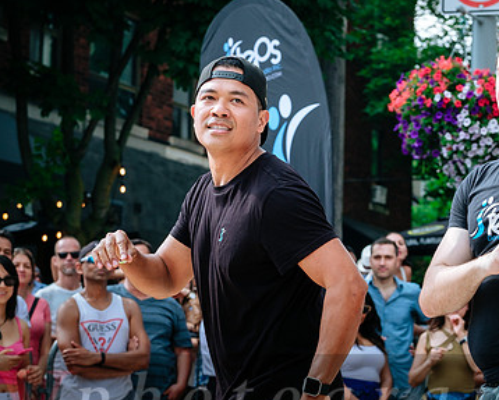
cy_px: 210
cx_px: 322
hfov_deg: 16.8
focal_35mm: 114
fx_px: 1685
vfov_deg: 13.5
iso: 200
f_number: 4
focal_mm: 50
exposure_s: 1/640
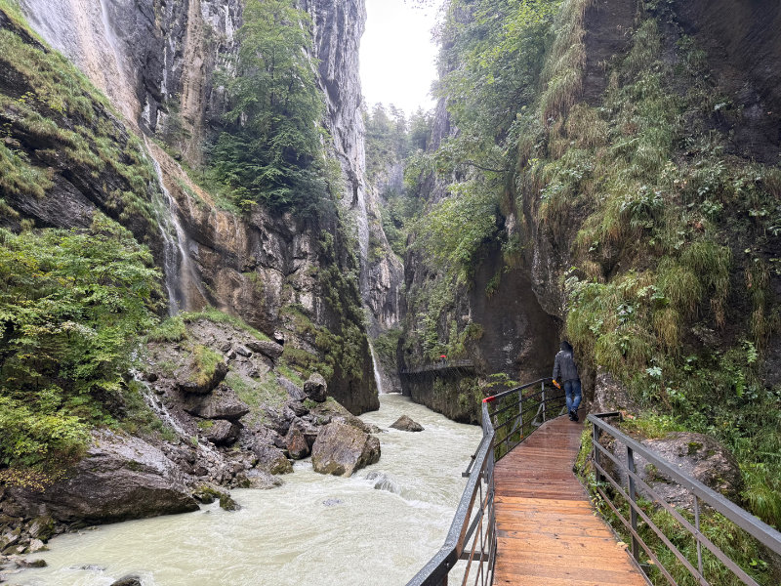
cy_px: 293
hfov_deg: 71.6
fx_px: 541
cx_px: 390
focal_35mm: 24
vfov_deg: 56.8
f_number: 1.8
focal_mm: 6.8
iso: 100
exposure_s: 1/222
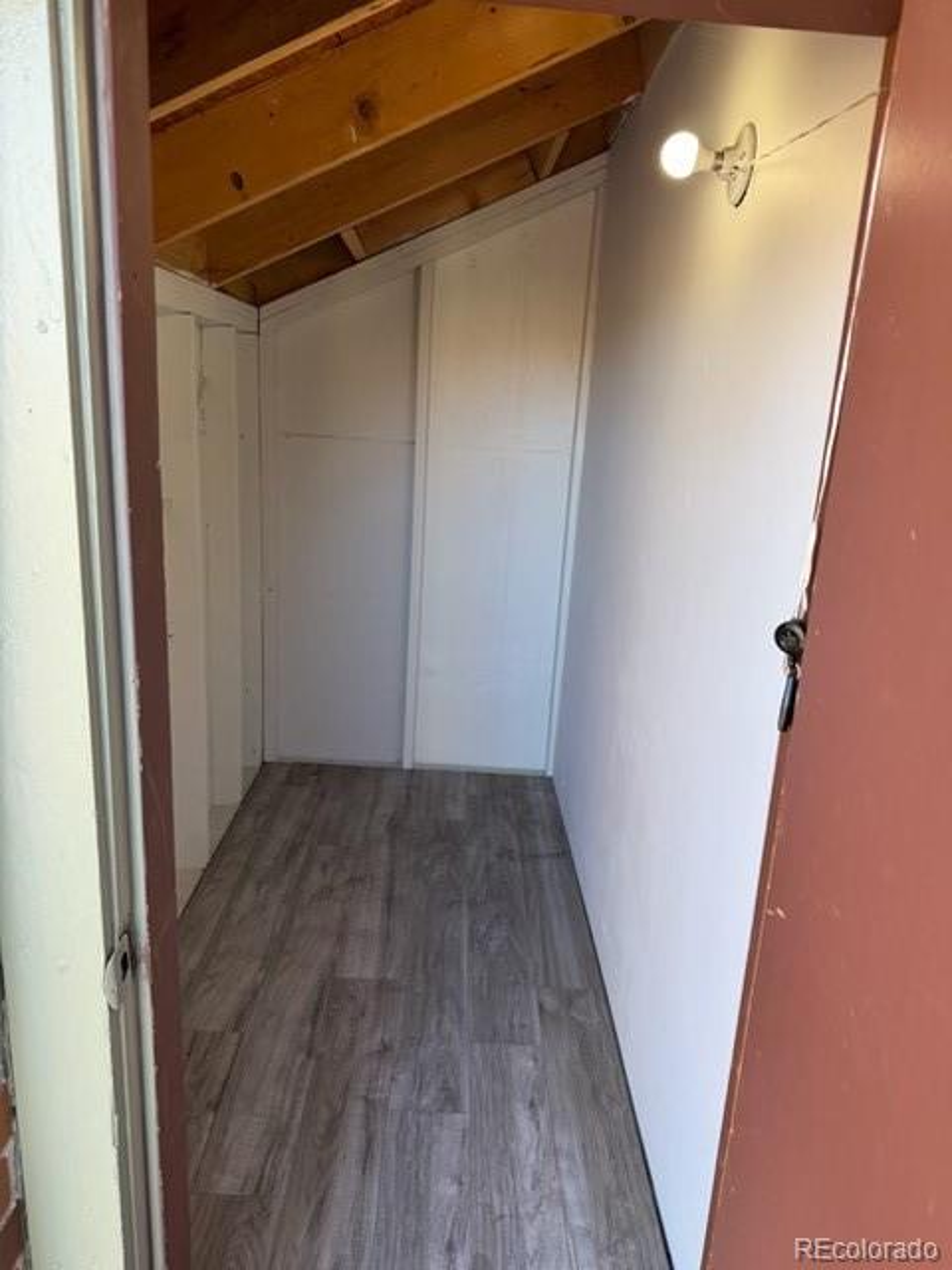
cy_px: 635
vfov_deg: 71.6
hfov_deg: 56.8
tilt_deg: -15.8
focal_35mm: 24
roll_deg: -3.3
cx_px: 476
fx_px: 880
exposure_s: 1/120
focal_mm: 6.76
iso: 100
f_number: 1.78
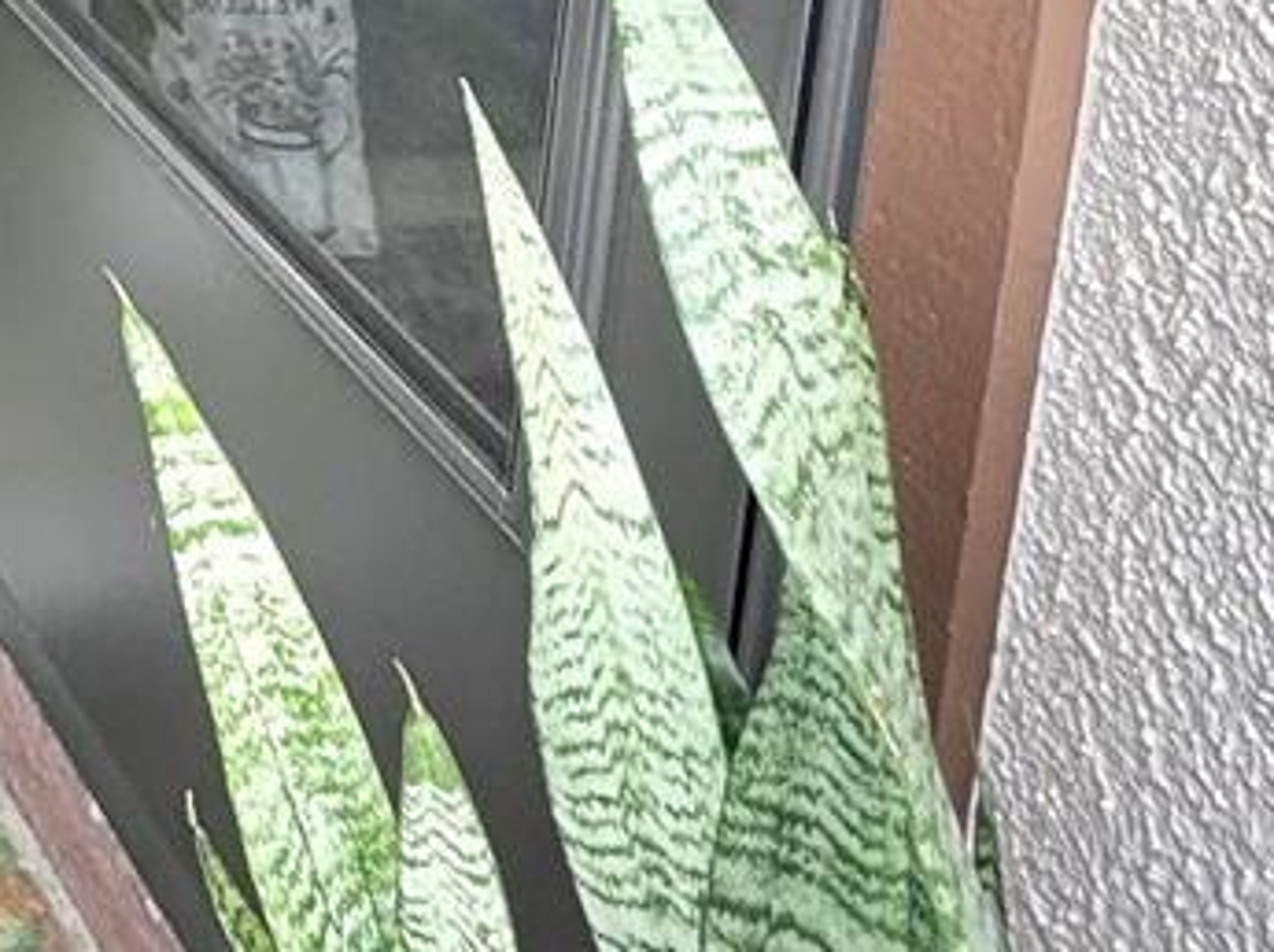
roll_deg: -0.5
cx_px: -661
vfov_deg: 18.4
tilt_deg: -9.1
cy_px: -690
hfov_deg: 23.5
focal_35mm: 65
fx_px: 2390
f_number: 2.2
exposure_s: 1/99
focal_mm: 2.22
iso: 50
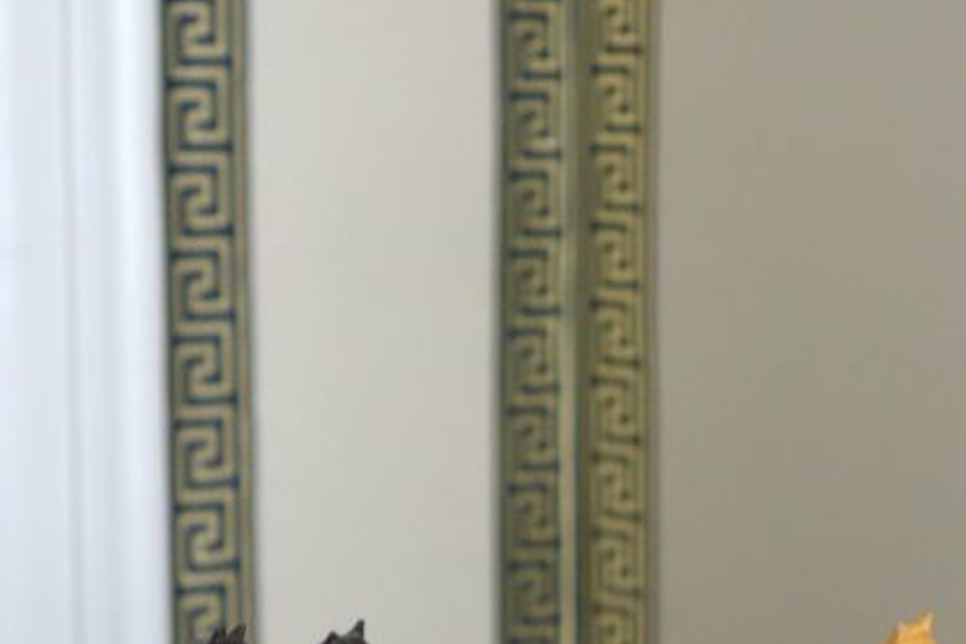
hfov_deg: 14.6
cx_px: 642
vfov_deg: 9.7
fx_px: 3756
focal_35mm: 140
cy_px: 630
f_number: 3.2
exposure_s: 1/25
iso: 800
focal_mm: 18.02
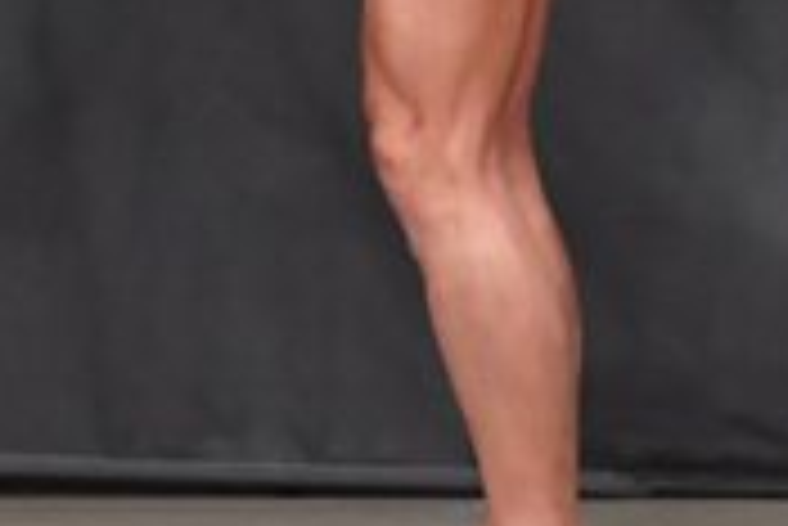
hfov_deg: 2.1
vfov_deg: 1.4
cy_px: -229
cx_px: 435
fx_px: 21052
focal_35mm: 961
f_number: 5.6
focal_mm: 145
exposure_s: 1/400
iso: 5000
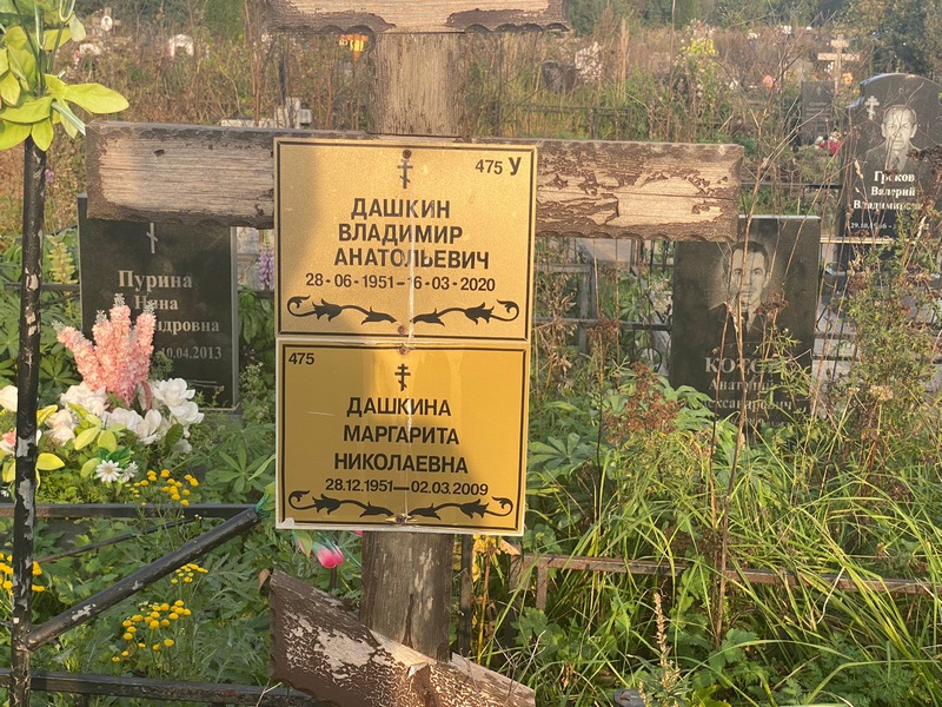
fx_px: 1415
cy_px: 354
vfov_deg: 28.0
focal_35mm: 52
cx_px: 471
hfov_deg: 36.8
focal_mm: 6
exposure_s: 1/335
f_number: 2
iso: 20
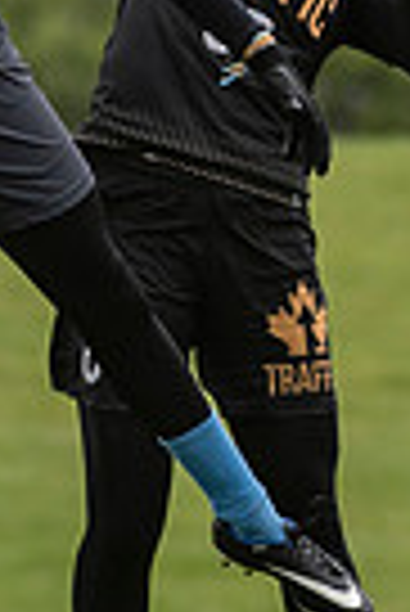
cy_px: 315
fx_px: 30261
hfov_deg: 0.8
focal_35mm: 1776
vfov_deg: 1.2
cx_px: -38
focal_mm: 200
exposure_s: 1/1250
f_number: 4
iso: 160
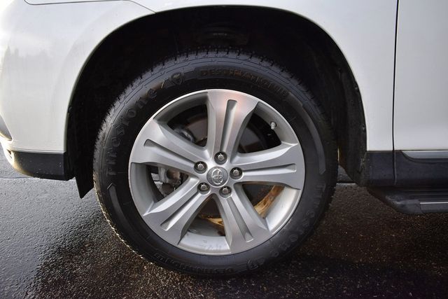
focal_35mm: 27
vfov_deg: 48.0
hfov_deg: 67.4
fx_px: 336
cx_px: 224
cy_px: 150
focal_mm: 18
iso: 560
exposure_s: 1/250
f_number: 3.5
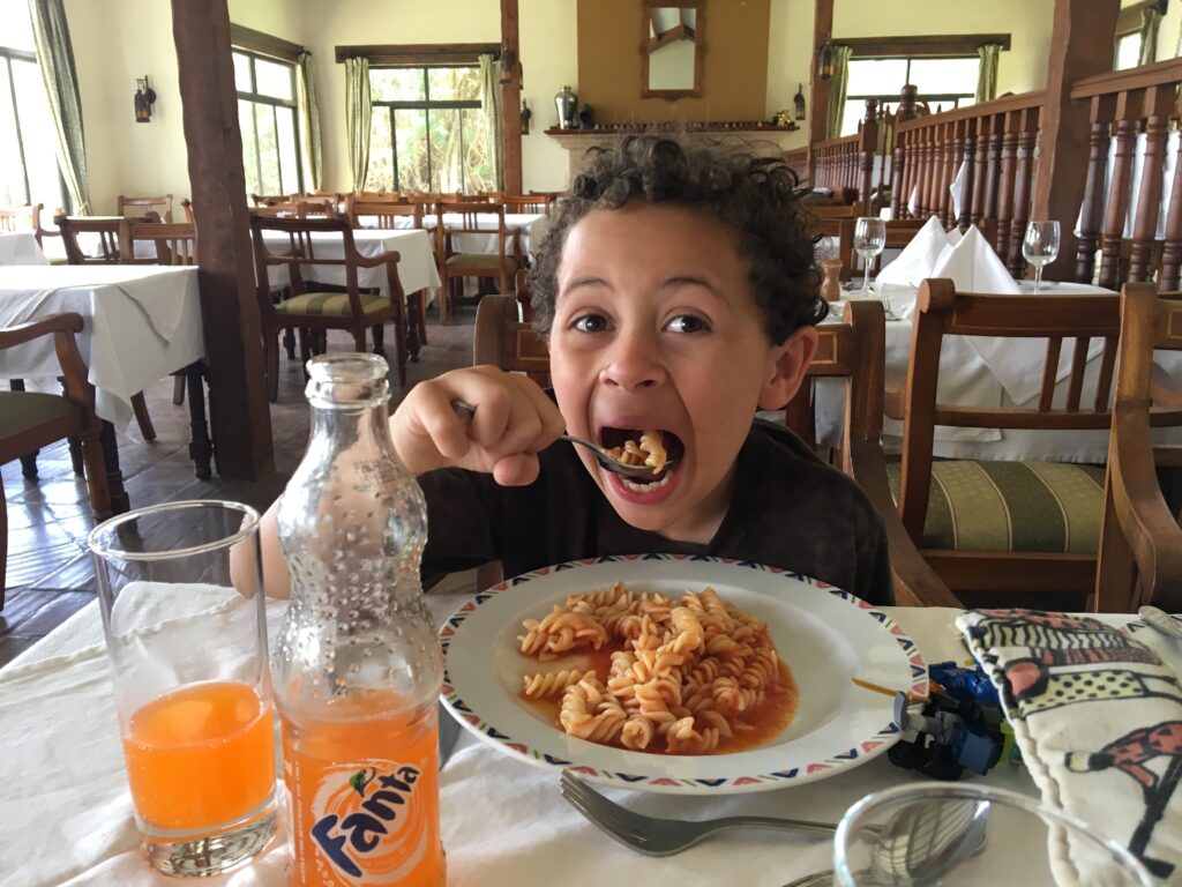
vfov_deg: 48.2
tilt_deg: -14.6
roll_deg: +0.4
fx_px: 990
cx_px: 591
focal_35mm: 29
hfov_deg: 61.7
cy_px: 444
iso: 40
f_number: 2.2
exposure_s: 1/33
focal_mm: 4.15
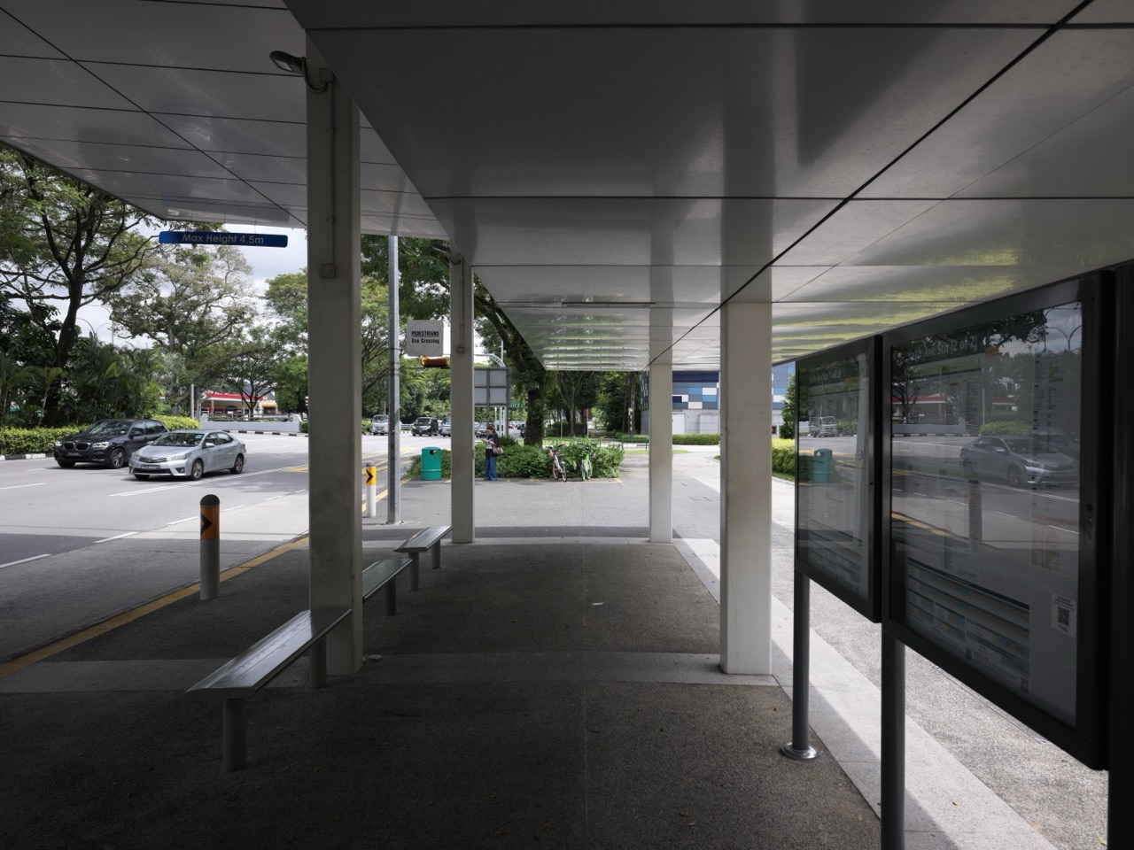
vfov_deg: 61.1
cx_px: 567
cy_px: 425
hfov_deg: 76.4
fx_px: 721
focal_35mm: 22
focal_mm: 28
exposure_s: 1/160
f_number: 8
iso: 200
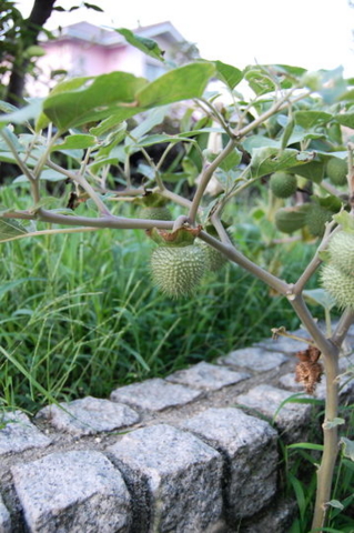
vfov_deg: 49.6
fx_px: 576
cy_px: 266
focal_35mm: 39
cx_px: 177
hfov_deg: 34.1
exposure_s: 1/8
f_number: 4
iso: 800
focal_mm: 26
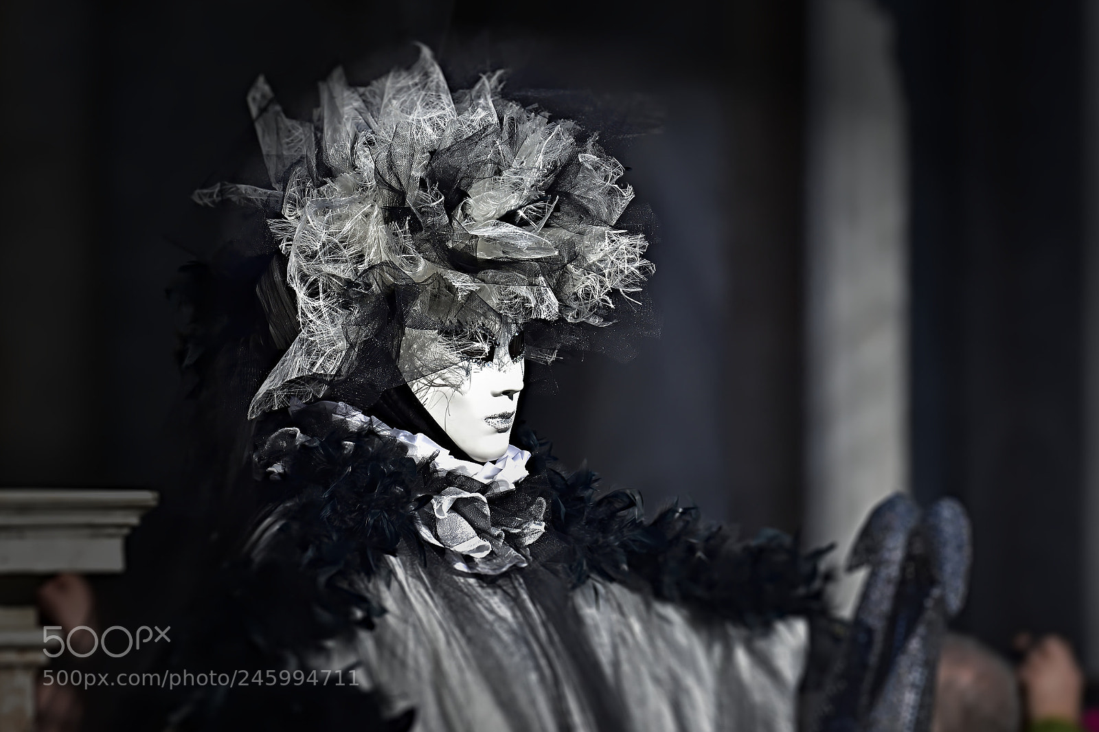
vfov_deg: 3.1
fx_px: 13734
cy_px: 366
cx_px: 550
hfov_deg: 4.6
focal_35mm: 450
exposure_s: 1/500
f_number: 5.6
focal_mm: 300
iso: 100
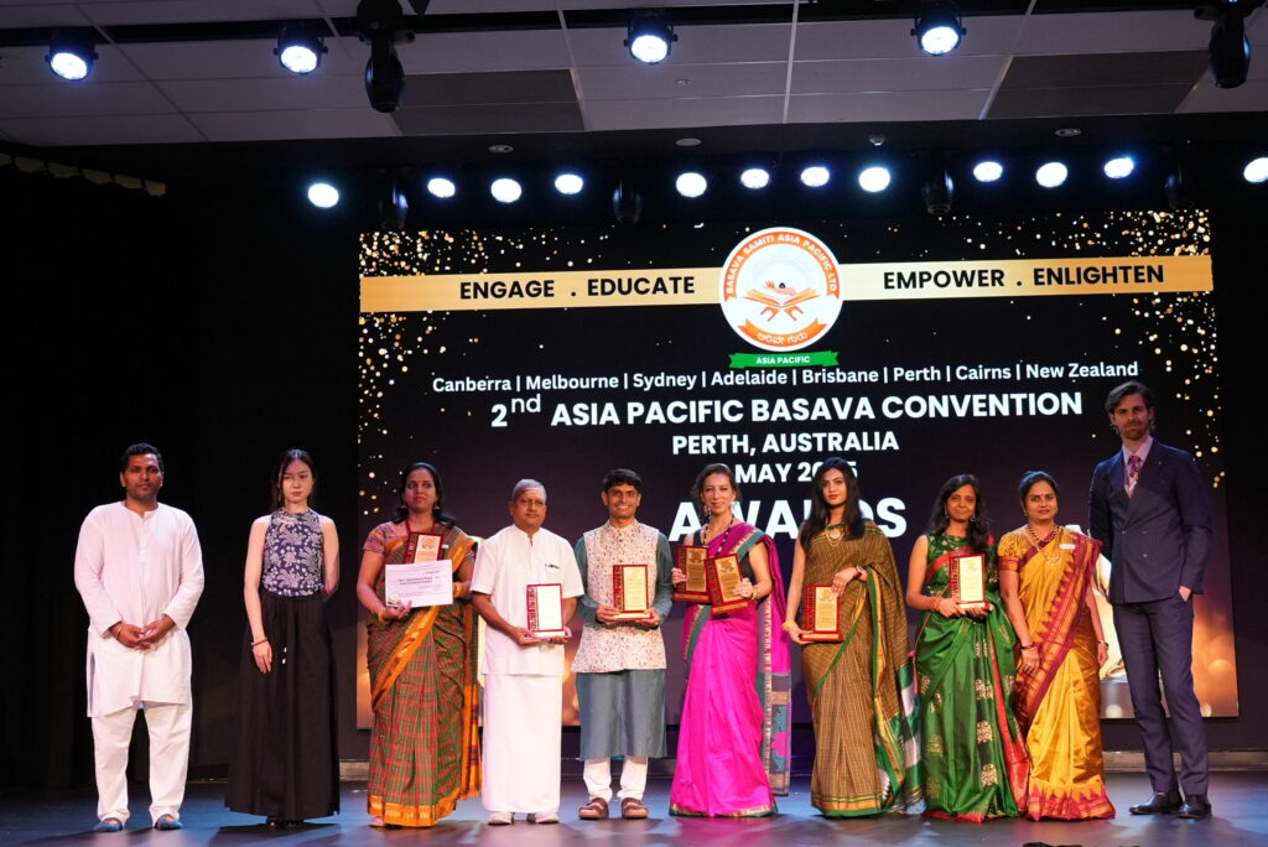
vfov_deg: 27.6
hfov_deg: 40.3
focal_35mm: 49
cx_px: 634
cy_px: 424
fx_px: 1727
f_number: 4.5
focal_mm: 33
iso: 1250
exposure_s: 1/250
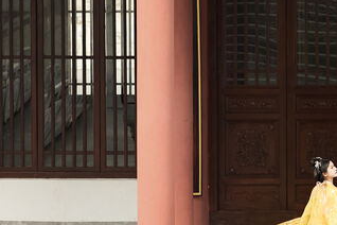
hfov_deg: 7.6
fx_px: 2509
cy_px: -13
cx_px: 365
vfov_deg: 5.1
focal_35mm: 268
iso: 100
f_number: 2.8
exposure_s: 1/400
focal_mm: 70
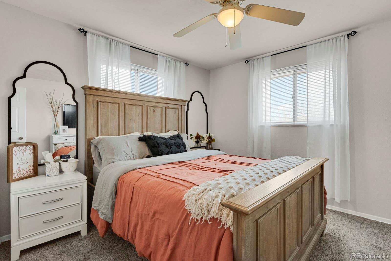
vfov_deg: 70.5
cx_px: 196
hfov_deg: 93.3
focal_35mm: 17
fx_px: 185
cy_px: 130
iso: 4000
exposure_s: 1/20
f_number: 8
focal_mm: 17
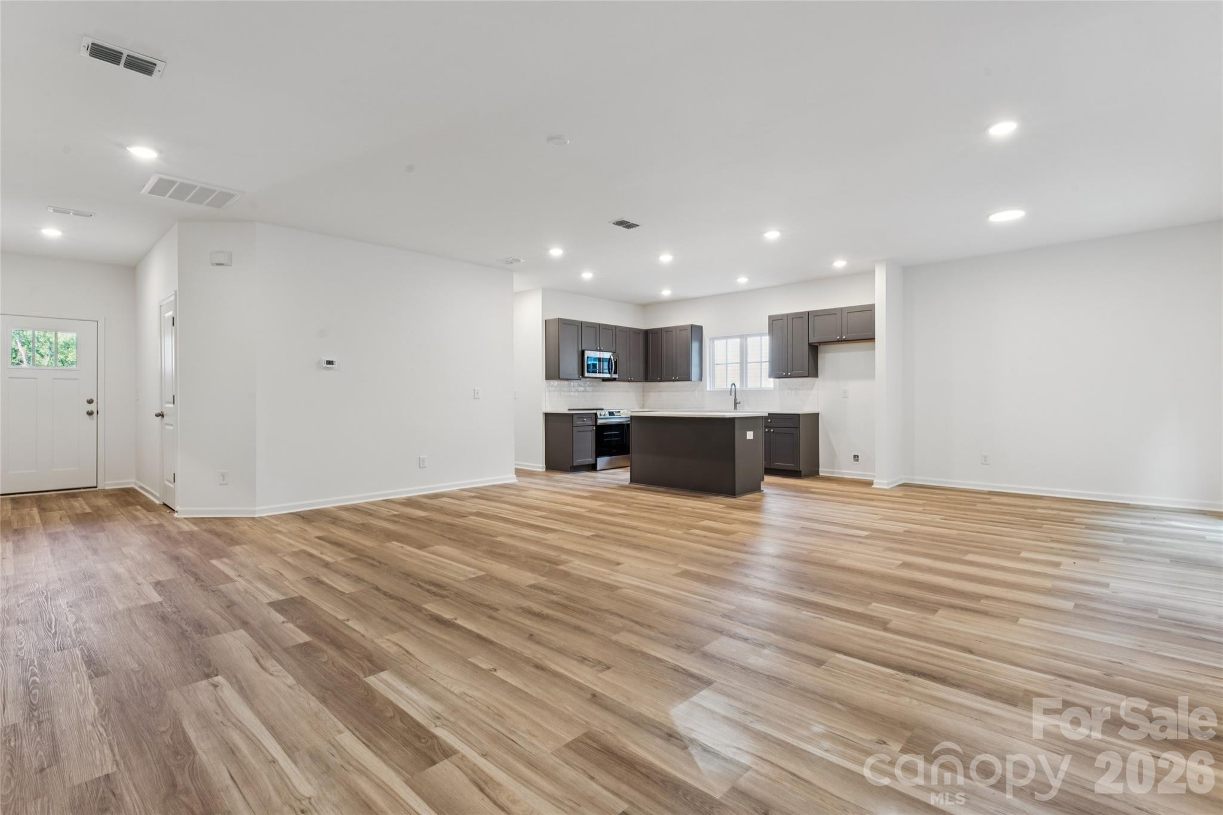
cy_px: 408
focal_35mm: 17
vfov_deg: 71.7
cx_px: 612
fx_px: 564
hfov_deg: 94.6
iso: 100
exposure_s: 1/1.25
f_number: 13
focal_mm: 16.6
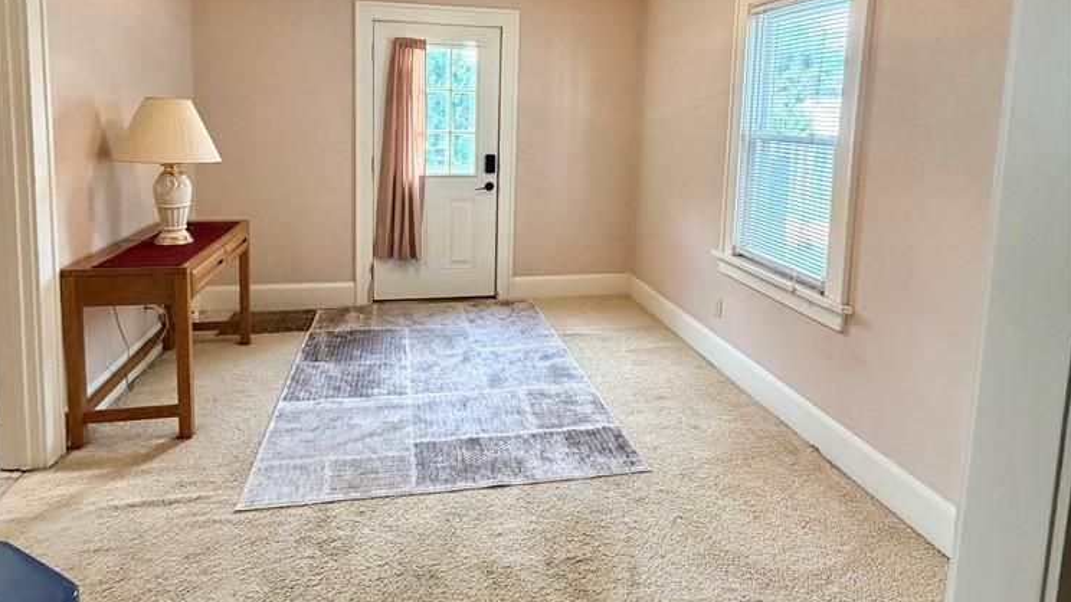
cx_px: 521
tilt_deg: -5.2
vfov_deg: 52.0
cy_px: 176
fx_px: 596
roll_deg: -1.9
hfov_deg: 83.8
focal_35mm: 21
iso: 250
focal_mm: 2.22
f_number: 2.2
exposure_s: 1/60
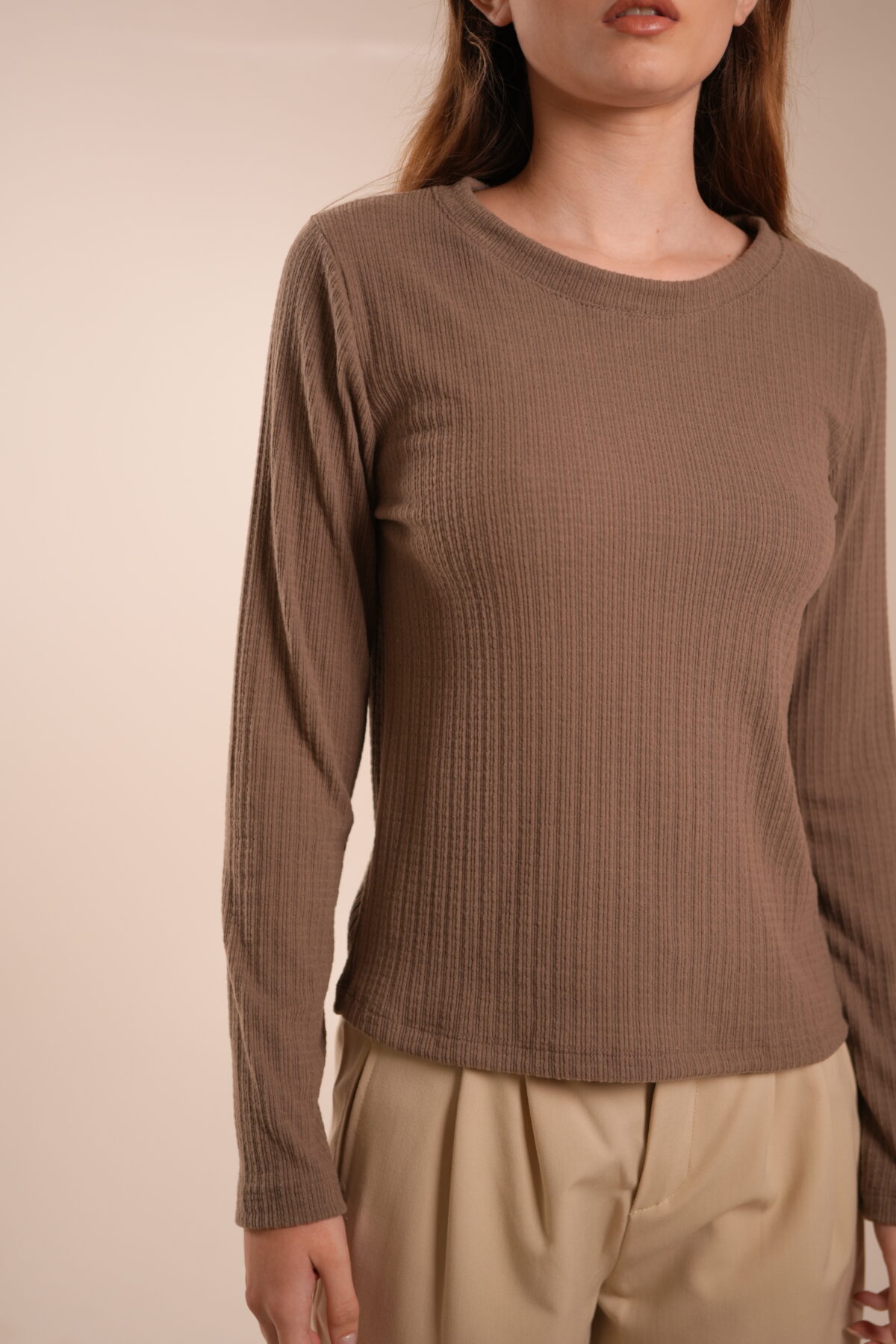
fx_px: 1867
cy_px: 672
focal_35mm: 50
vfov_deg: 39.6
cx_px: 448
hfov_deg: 27.0
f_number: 2.8
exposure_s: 1/125
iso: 320
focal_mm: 50
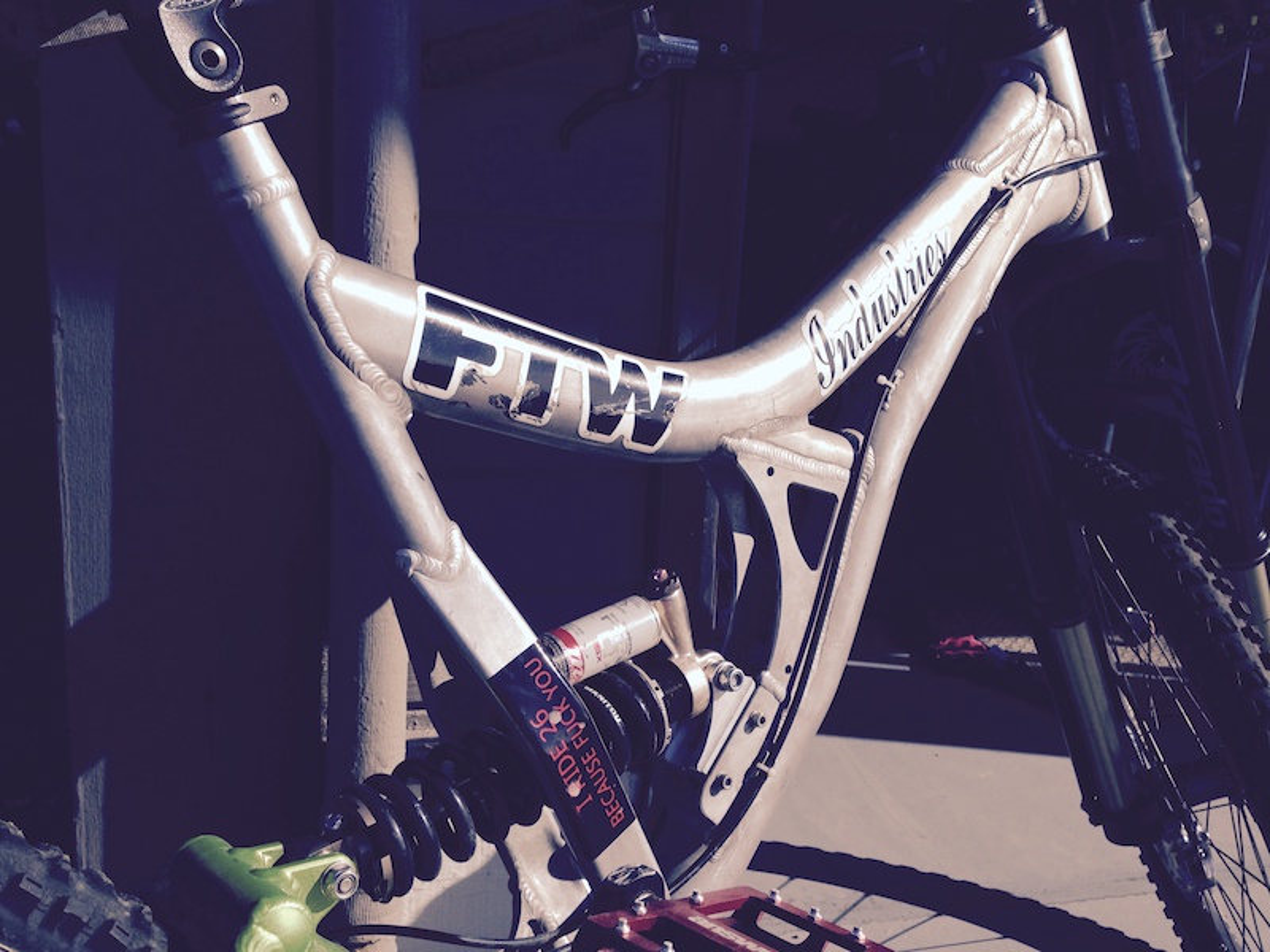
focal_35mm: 33
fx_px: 1211
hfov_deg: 55.4
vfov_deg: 42.9
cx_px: 635
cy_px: 476
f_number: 2.4
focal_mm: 4.12
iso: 50
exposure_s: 1/3012
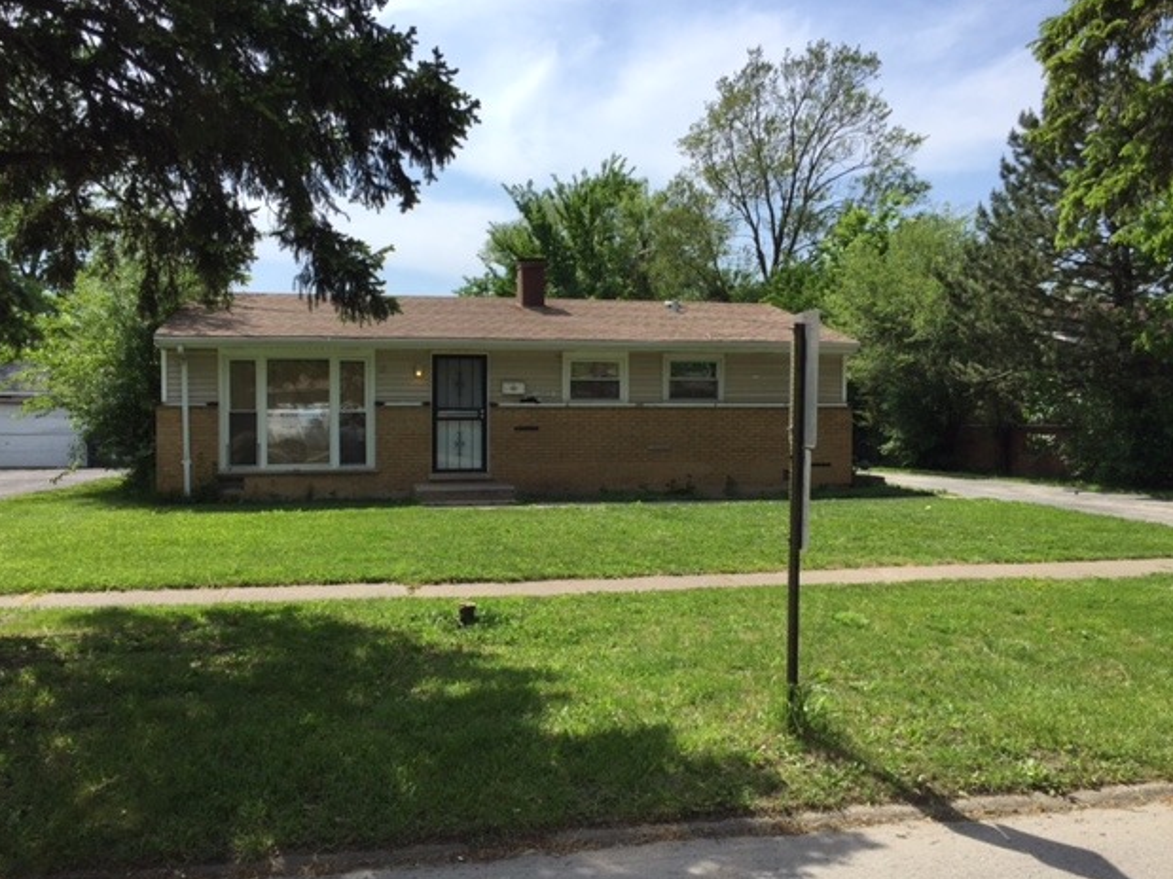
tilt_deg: -1.4
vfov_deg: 46.8
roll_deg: -2.1
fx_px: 1016
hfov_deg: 60.0
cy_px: 432
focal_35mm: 30
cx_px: 568
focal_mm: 4.15
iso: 32
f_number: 2.2
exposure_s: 1/1980
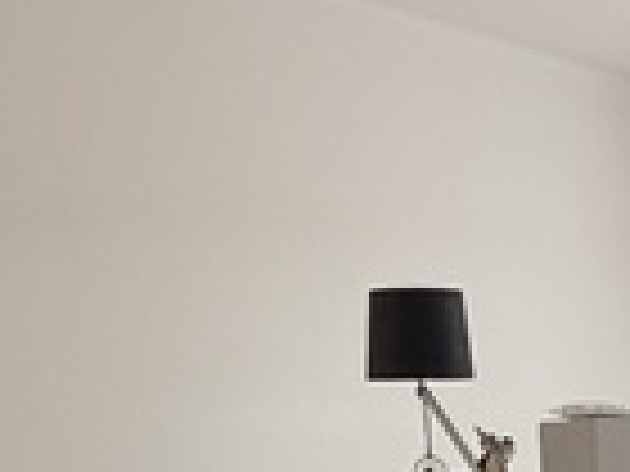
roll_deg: +0.7
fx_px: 1365
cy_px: 625
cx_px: 747
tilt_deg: -8.4
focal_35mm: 75
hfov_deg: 23.8
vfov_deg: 18.2
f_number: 2.2
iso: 125
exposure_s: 1/100
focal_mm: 2.22
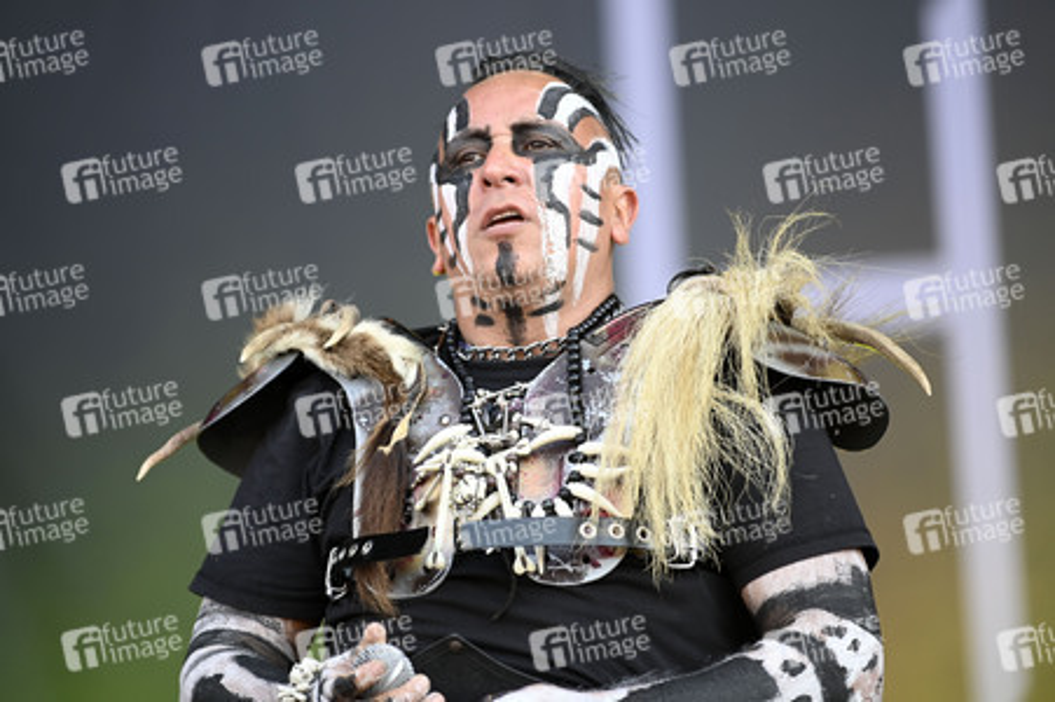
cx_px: 528
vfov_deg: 6.9
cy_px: 351
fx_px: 5857
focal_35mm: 200
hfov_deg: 10.3
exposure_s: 1/400
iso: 320
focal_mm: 200
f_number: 2.8
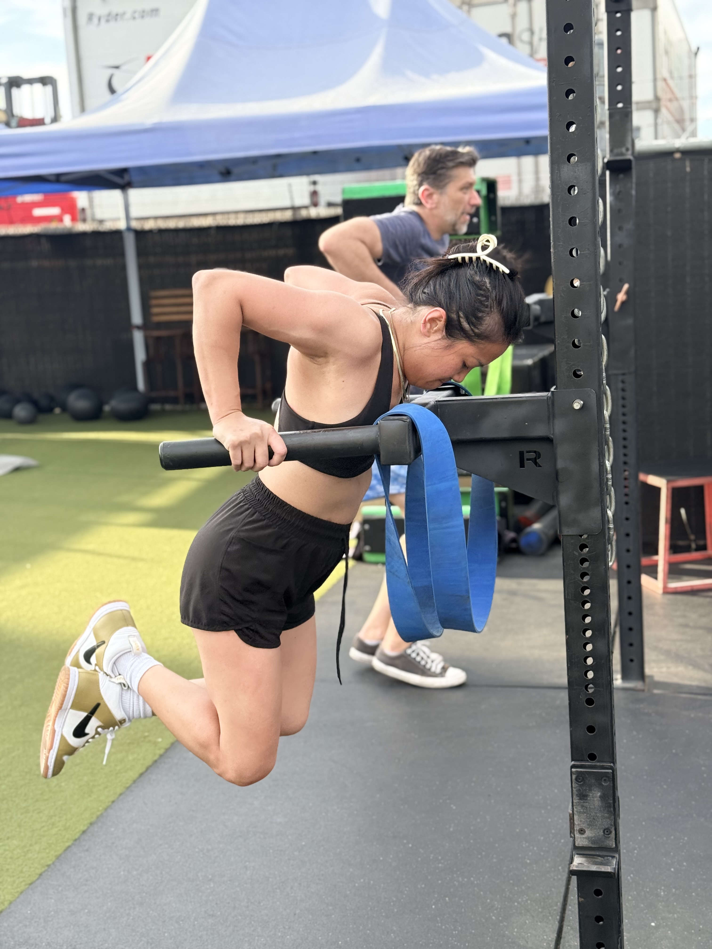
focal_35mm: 48
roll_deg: +3.2
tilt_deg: -8.3
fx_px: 1316
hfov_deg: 30.3
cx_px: 356
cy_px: 474
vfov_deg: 39.7
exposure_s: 1/951
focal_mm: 6.76
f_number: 1.78
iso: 80
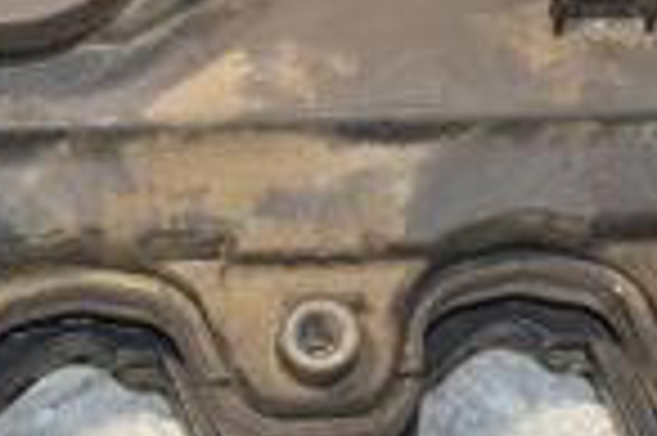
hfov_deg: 9.8
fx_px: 3828
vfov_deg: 6.5
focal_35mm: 210
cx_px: 297
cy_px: 0
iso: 1600
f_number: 5.6
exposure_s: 1/160
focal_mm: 32
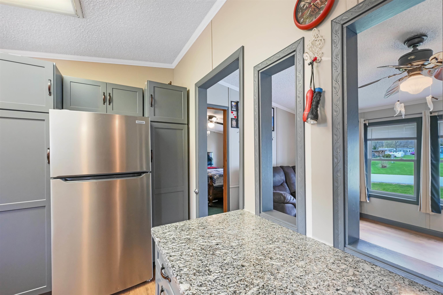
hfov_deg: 104.3
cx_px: 222
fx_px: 172
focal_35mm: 14
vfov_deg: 81.2
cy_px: 148
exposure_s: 1/6
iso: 4000
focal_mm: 14
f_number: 14
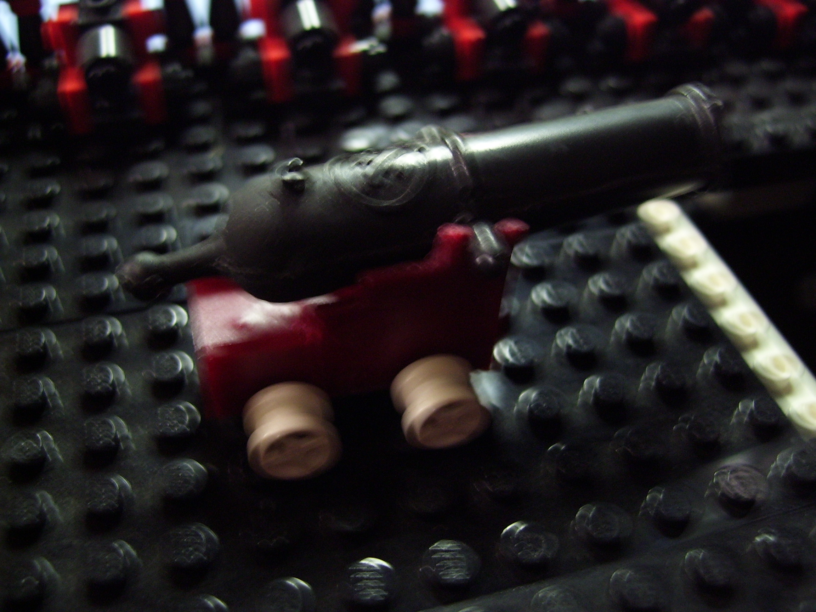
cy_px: 306
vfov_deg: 39.7
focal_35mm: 36
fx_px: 849
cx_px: 408
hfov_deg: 51.4
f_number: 2.7
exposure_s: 1/8
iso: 160
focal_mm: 6
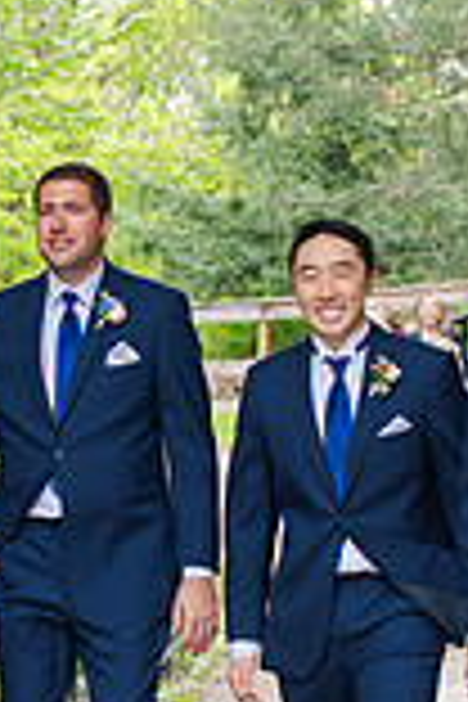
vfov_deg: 13.2
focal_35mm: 155
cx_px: -37
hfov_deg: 8.8
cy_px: 398
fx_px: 3022
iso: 560
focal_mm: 35
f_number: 3.2
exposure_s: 1/320
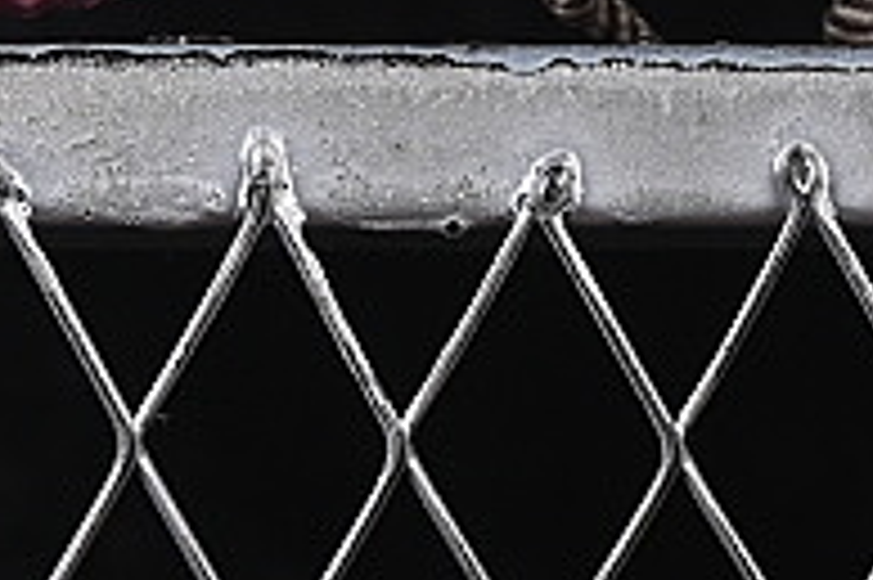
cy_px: -962
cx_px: 580
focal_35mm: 418
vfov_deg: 3.2
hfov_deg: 4.9
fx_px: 10128
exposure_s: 1/80
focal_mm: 50
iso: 160
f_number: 8
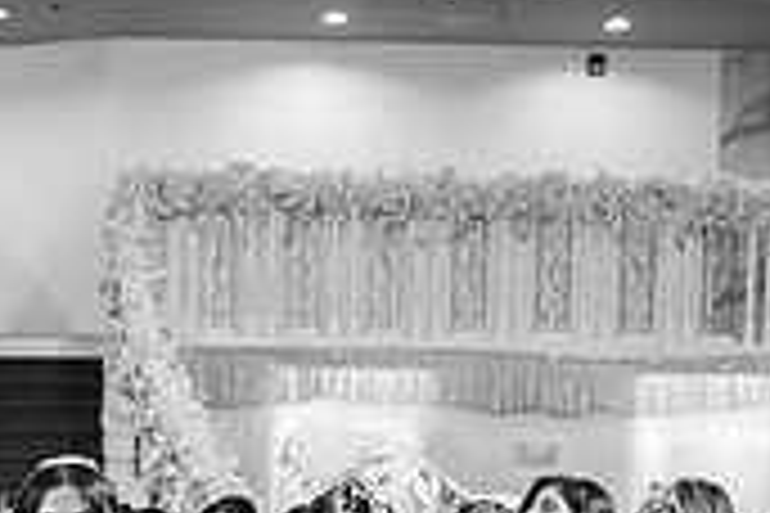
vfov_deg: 13.3
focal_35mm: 95
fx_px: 2032
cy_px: 839
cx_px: -113
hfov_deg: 20.3
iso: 800
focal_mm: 28
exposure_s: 1/160
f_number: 2.8
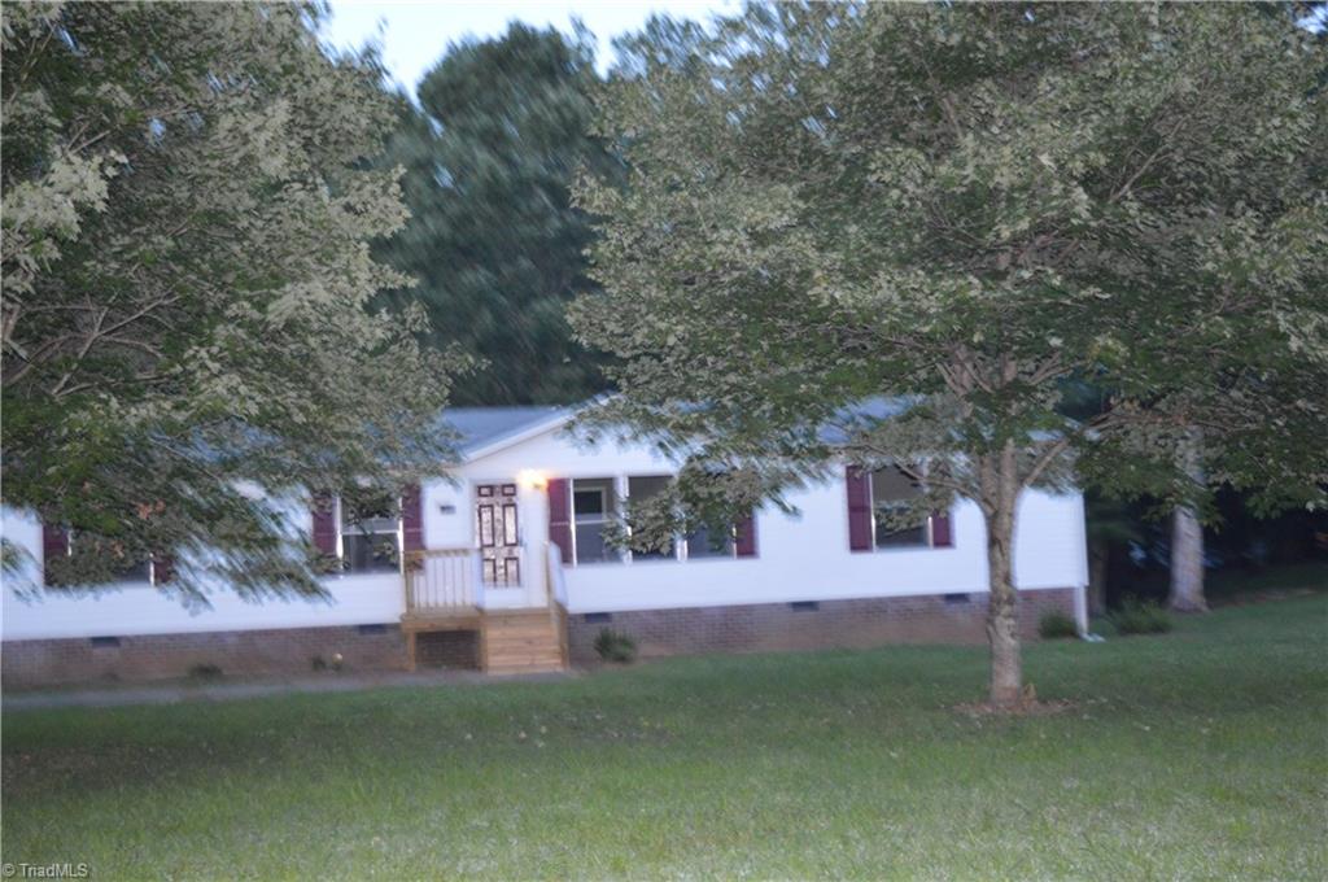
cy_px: 441
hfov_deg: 42.4
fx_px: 1713
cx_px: 664
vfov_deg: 28.9
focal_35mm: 46
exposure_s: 1/60
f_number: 4.2
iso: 2200
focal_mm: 31
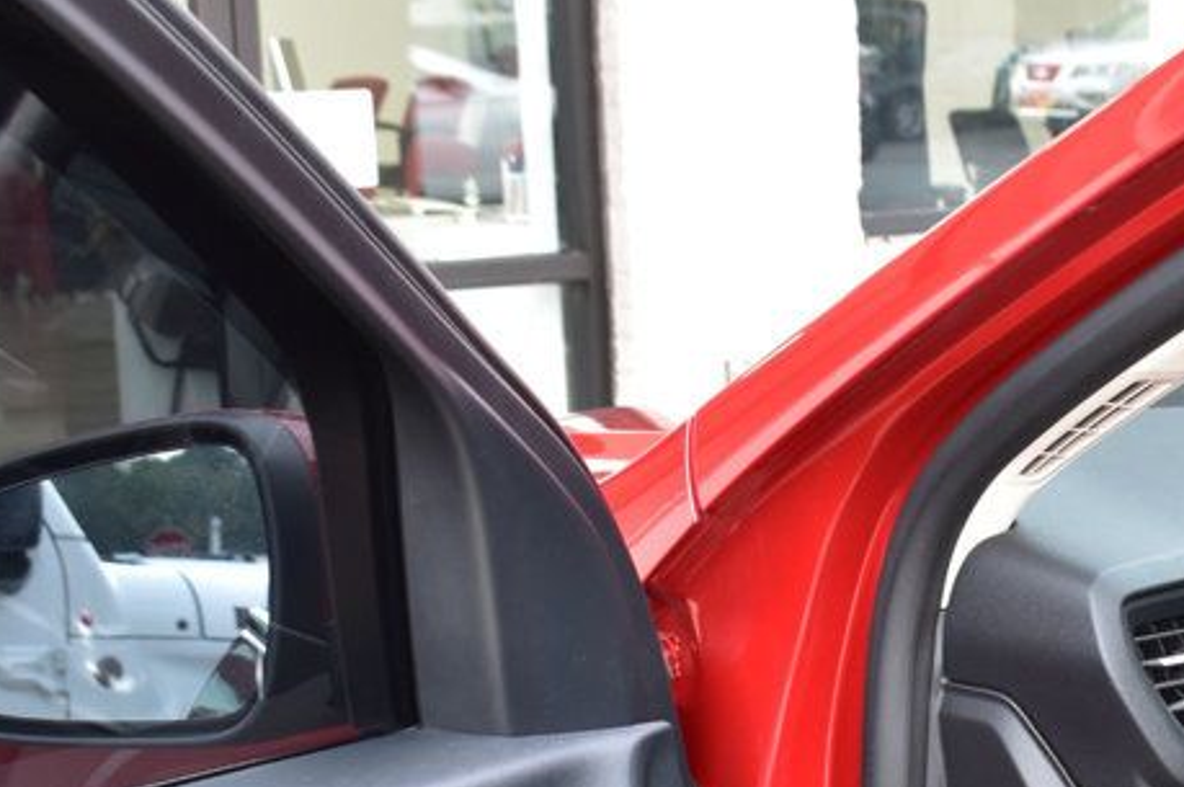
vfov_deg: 13.8
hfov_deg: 20.4
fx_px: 3191
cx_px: 1184
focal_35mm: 97
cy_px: 818
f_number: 7.1
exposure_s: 1/25
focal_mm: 29
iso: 400
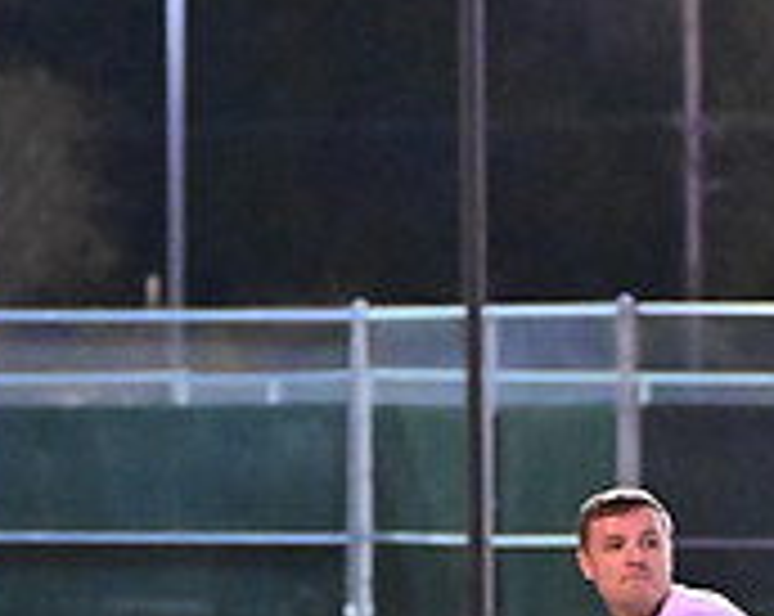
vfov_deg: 2.6
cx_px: 806
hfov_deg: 3.3
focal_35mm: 593
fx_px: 13561
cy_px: 861
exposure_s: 1/400
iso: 6400
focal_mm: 125
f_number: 4
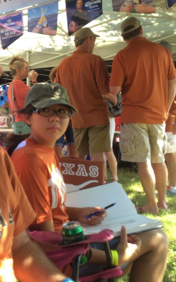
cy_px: 141
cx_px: 29
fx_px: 322
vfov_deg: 47.2
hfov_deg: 29.6
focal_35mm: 42
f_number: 2.2
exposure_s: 1/120
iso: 32
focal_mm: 4.15
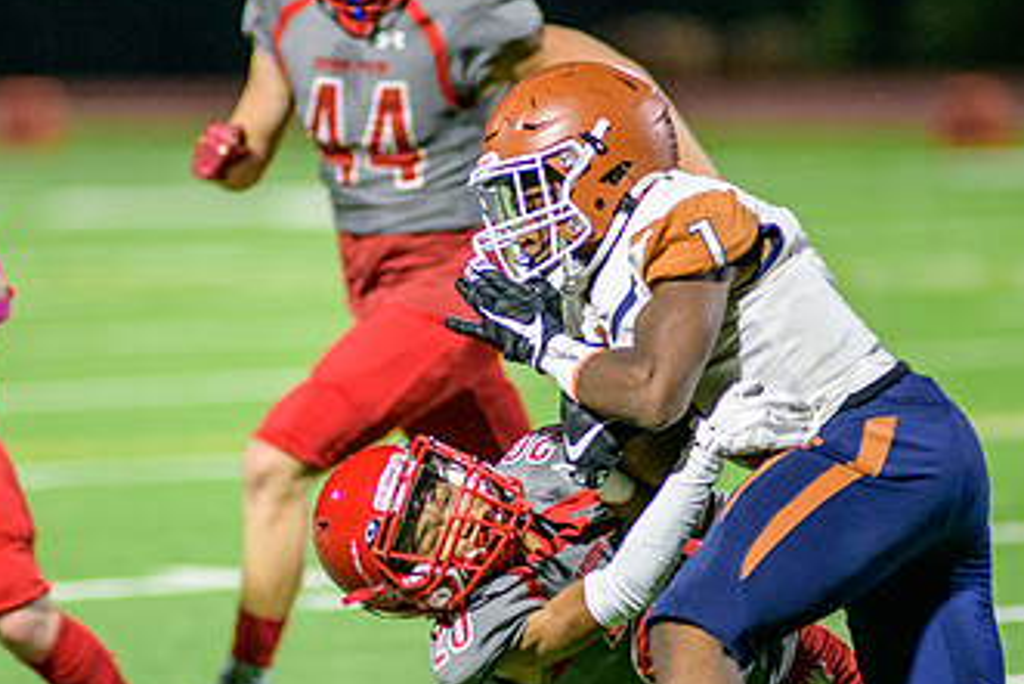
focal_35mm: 525
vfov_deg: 2.6
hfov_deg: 3.9
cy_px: 382
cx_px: 387
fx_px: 14939
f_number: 2.8
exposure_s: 1/500
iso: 2000
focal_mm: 300
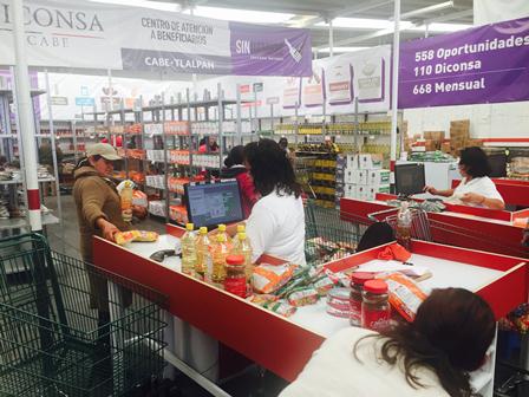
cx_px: 264
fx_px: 443
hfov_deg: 61.7
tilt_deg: -9.7
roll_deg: +1.0
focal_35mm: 29
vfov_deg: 48.2
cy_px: 198
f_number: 2.2
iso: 50
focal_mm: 4.15
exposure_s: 1/120
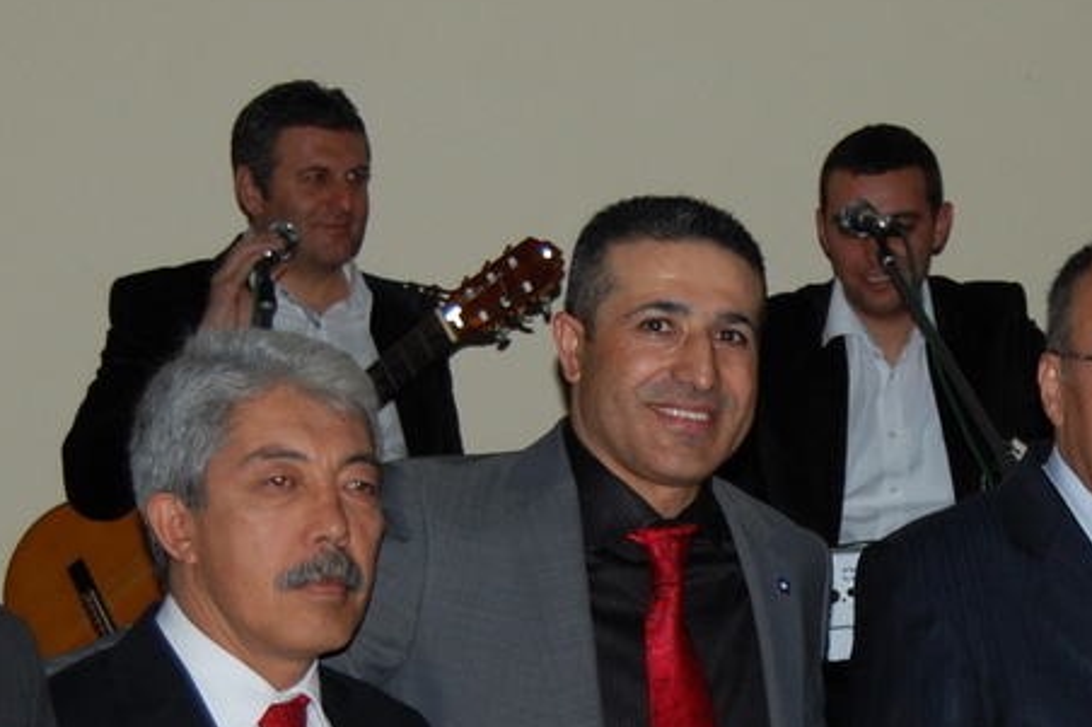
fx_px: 4224
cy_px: 638
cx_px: 887
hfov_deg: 14.6
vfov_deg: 9.8
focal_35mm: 139
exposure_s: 1/60
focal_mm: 35
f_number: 4.8
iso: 400
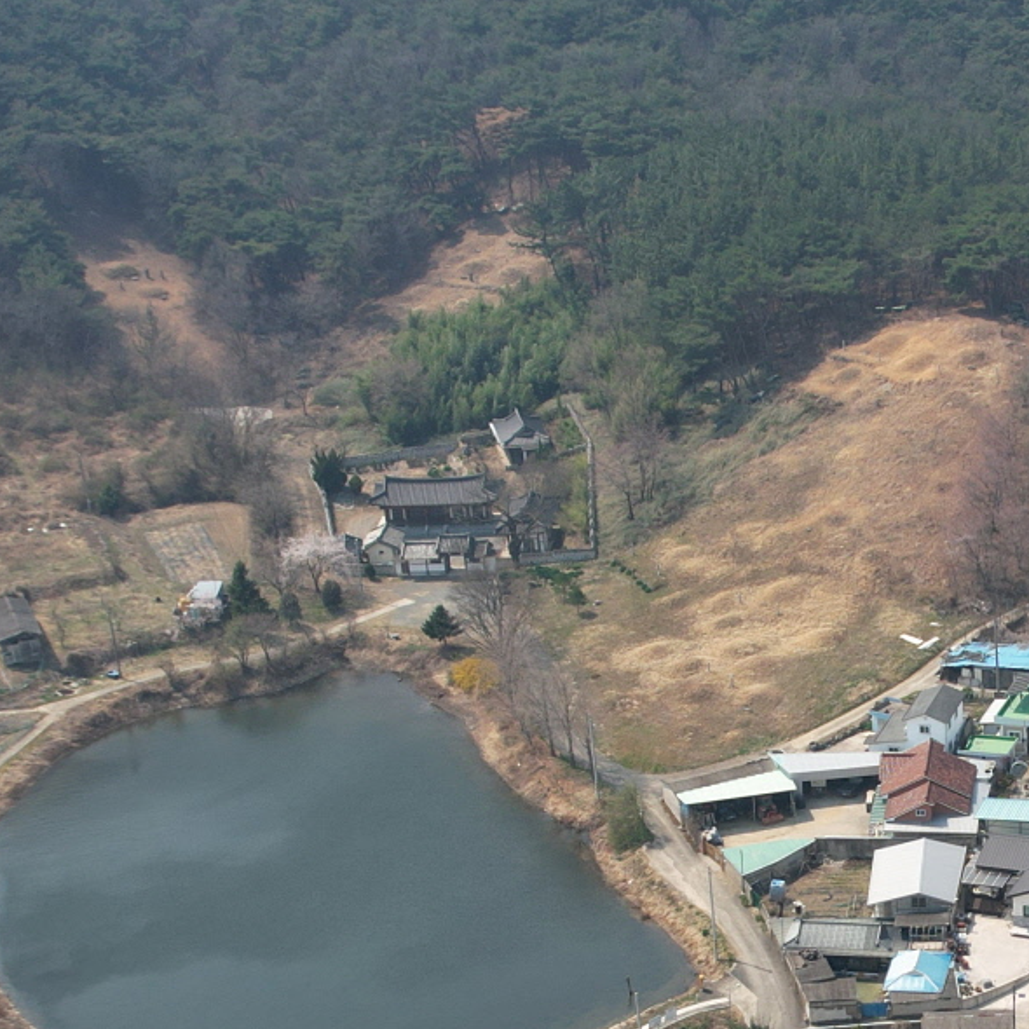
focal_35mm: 76
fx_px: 2556
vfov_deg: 22.3
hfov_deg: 21.7
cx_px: 1097
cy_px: 905
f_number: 2.8
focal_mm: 8.38
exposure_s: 1/1600
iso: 100
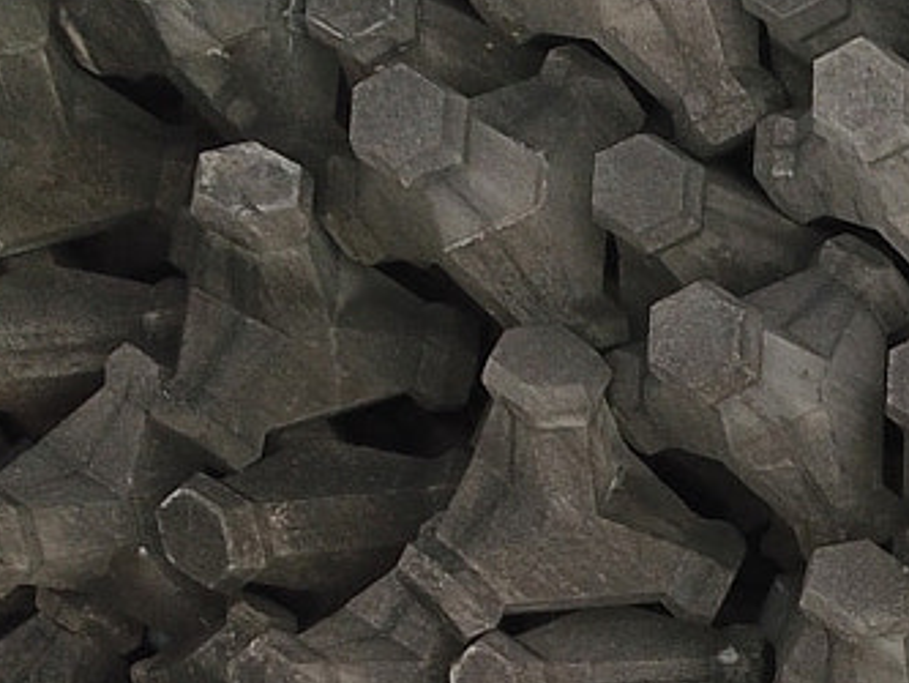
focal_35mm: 125
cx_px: 2143
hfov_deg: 12.5
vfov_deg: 10.6
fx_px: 3284
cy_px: 1492
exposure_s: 1/327
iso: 100
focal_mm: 4.73
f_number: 2.2
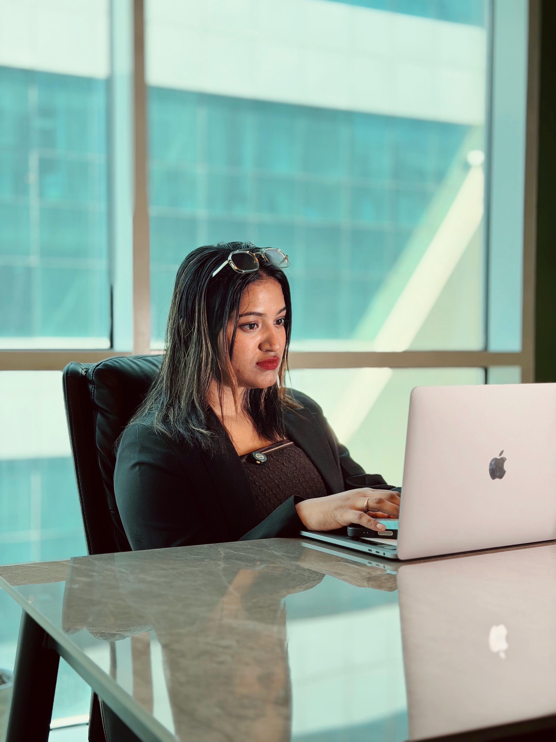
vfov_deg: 39.7
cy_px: 371
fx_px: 1028
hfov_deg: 30.3
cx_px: 278
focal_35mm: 48
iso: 125
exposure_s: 1/202
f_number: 1.78
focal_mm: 6.76
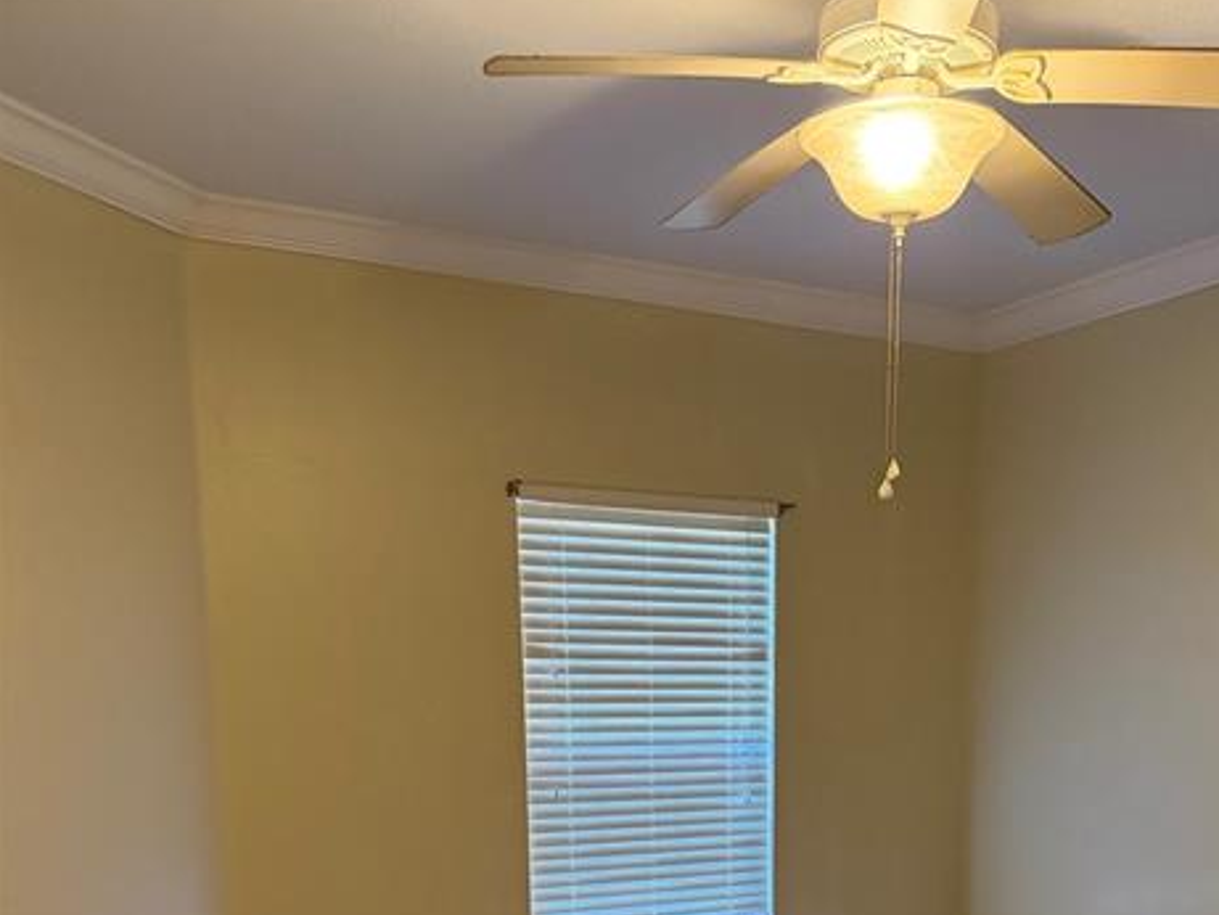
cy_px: 997
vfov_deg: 32.0
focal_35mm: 40
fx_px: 1409
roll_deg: -1.2
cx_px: 759
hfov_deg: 46.4
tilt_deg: -12.4
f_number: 1.78
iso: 640
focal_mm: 6.76
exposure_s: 1/60
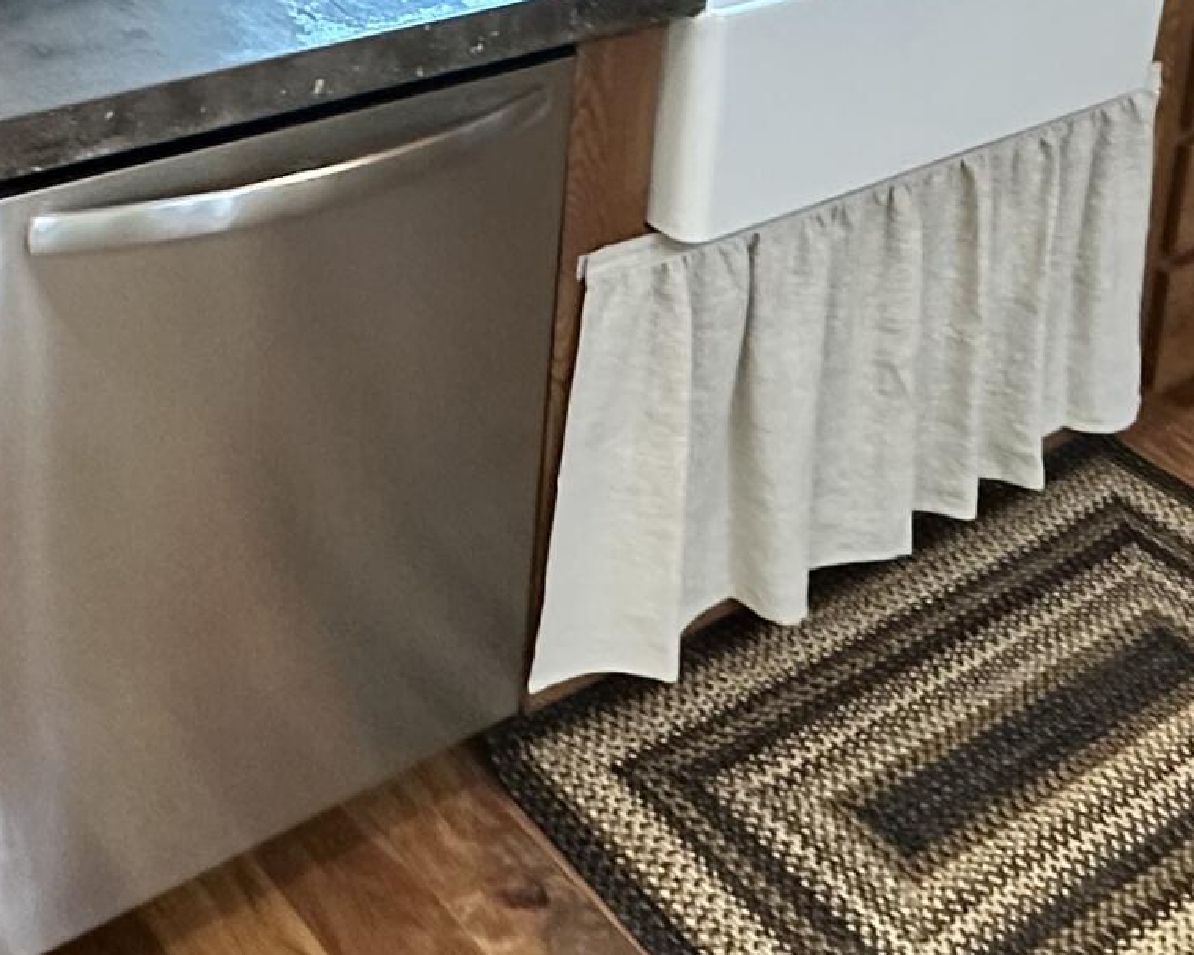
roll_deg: -2.9
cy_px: -239
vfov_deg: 24.9
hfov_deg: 34.6
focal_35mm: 54
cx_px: 453
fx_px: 1908
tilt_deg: -13.6
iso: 500
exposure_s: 1/60
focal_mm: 2.22
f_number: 2.2
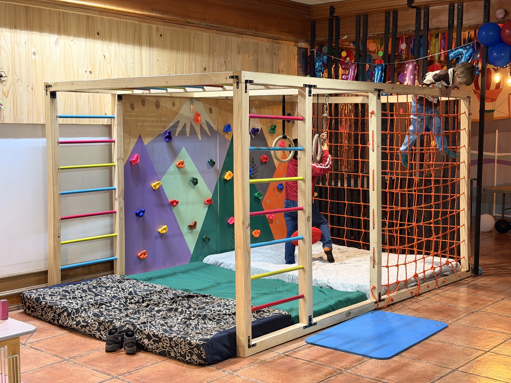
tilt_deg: -2.7
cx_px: 256
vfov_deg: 30.3
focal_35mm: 48
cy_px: 192
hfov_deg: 39.7
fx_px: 709
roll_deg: +0.4
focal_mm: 6.76
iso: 250
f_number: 1.78
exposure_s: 1/50
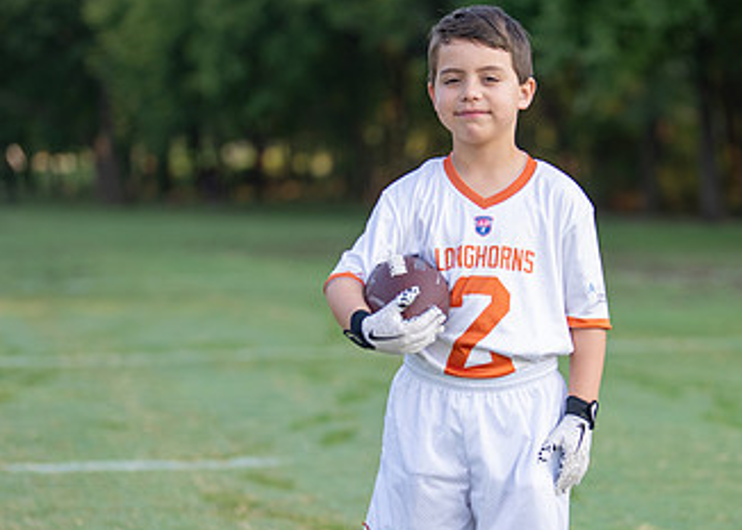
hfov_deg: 18.0
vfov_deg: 12.9
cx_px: 494
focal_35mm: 111
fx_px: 2340
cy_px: 294
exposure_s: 1/1600
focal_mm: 50
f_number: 1.2
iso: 100
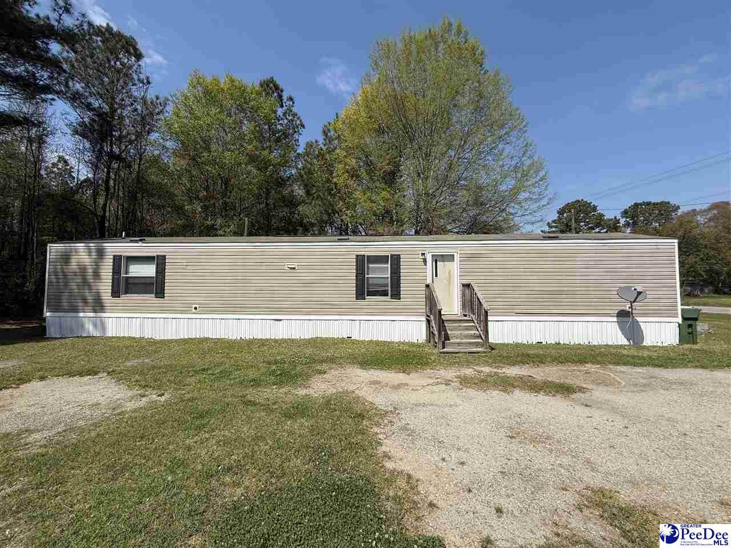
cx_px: 366
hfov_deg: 102.1
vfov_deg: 85.7
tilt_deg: +4.0
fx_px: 296
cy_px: 274
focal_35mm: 14
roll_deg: -0.2
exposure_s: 1/2976
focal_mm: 2.22
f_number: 2.2
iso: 50
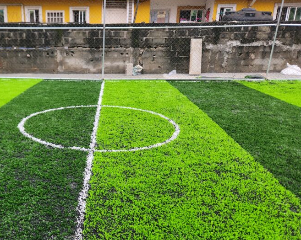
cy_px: 134
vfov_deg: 42.1
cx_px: 76
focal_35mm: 35
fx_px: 312
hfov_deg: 49.5
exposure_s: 1/180
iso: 160
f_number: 1.8
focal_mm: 5.4
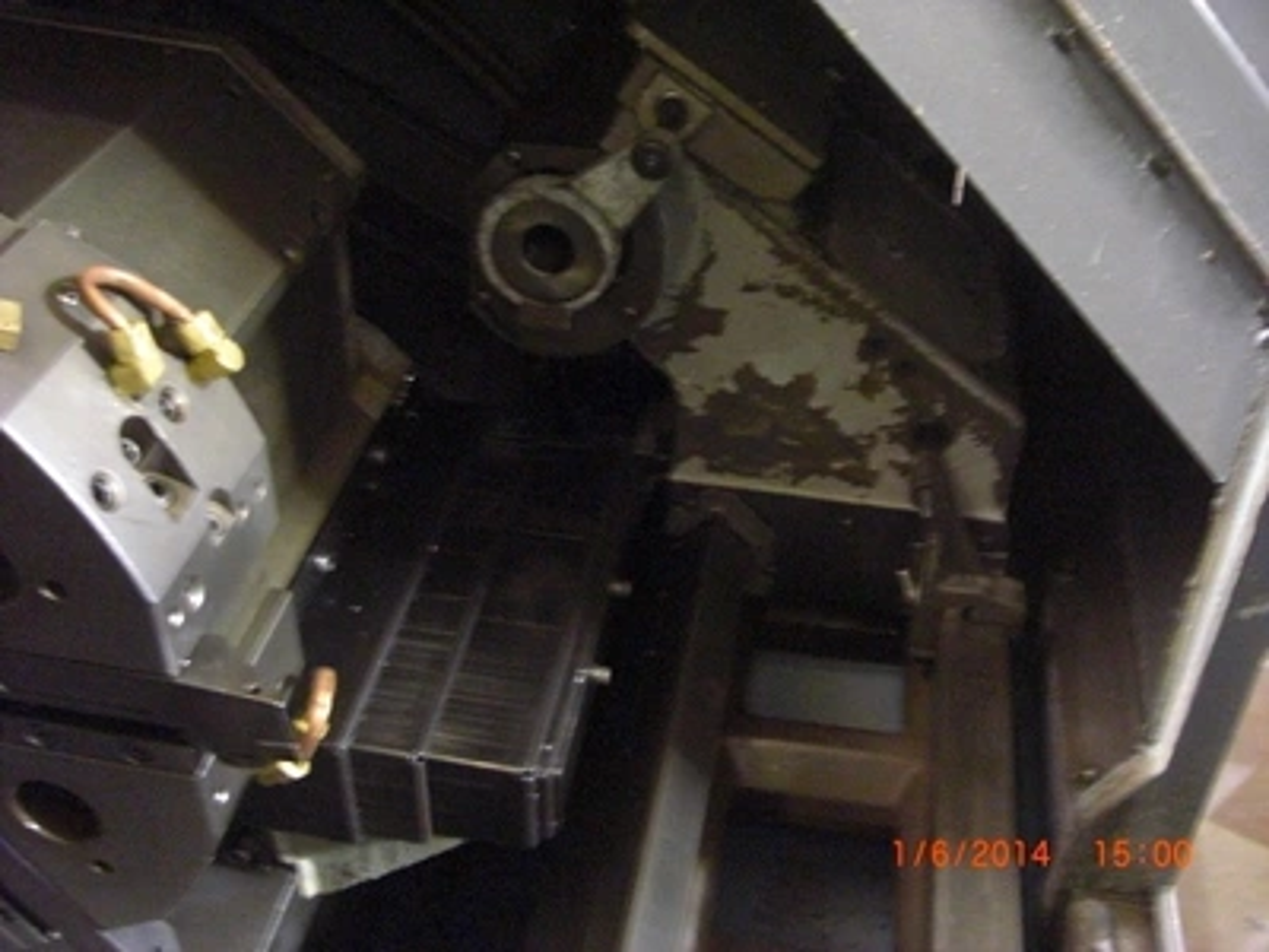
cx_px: 634
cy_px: 476
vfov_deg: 37.7
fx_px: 1393
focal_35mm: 38
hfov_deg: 49.0
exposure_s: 1/8
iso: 800
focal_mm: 6.2
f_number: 2.7
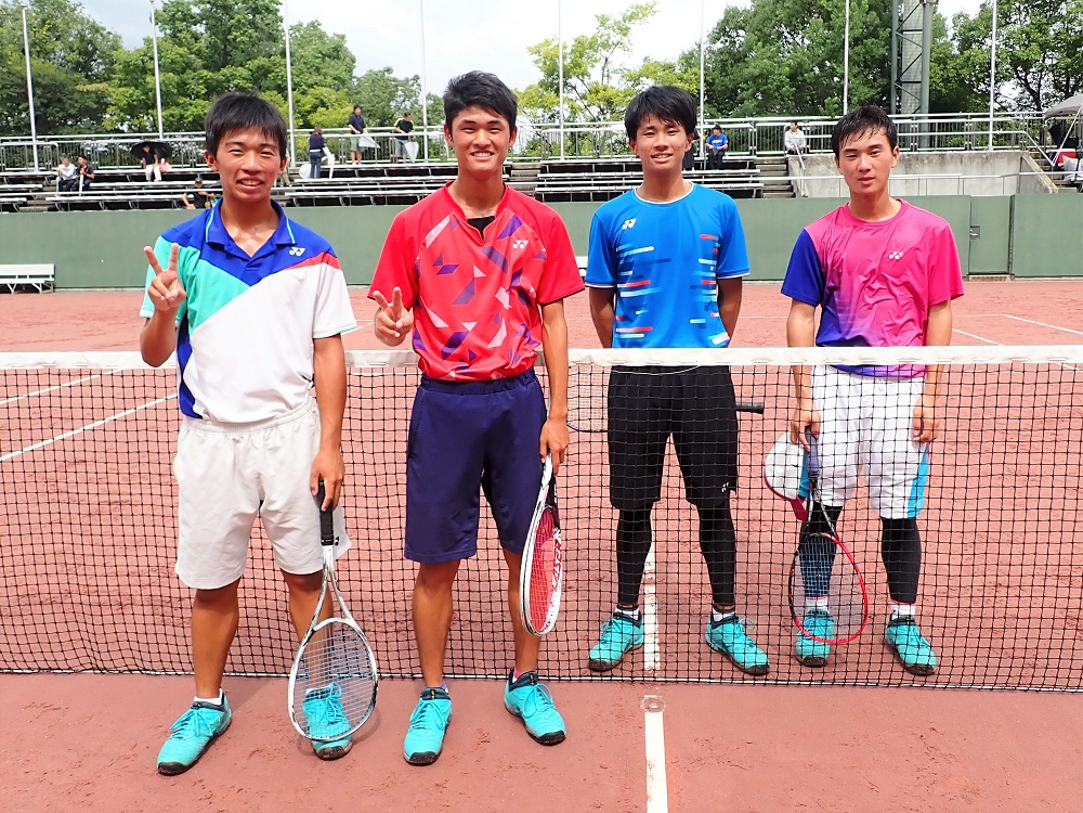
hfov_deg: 69.4
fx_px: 782
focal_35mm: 25
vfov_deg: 54.9
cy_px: 406
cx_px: 542
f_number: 8
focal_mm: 4.5
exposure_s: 1/160
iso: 100
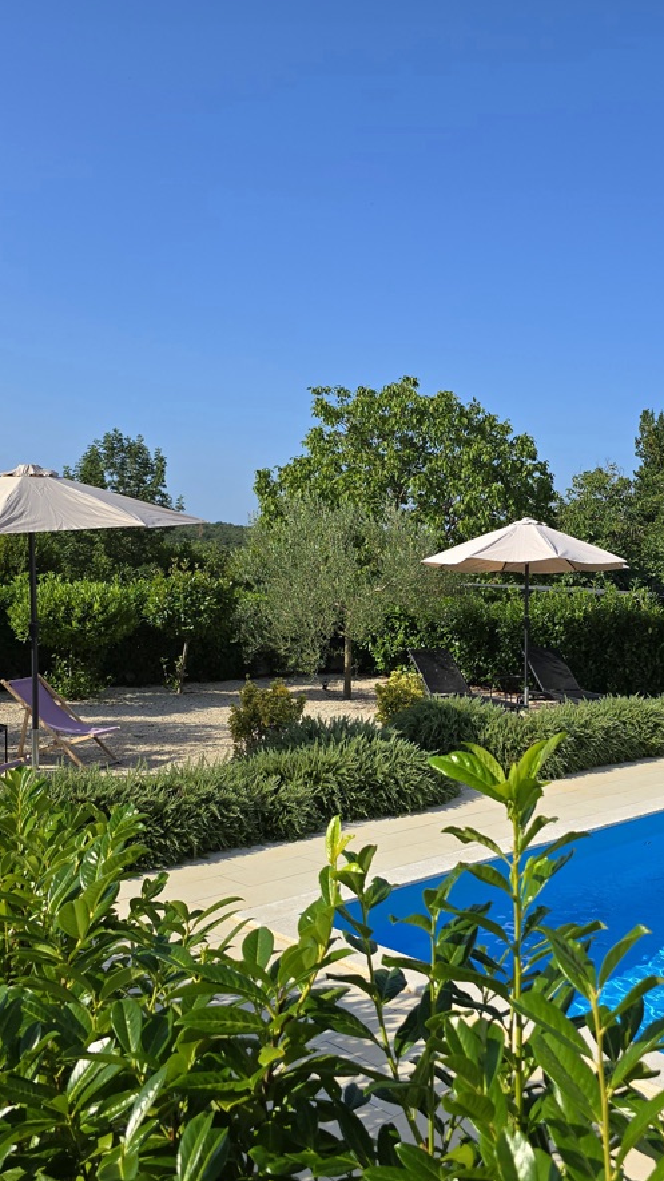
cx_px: 470
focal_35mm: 34
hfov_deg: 34.1
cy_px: 586
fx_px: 1065
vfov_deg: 58.0
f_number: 1.7
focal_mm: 6.3
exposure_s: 1/1000
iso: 12
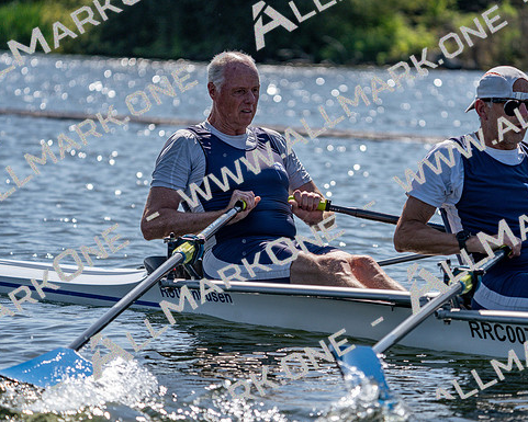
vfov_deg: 6.5
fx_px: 3736
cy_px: 211
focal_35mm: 239
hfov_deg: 8.1
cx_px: 313
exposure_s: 1/2000
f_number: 5.6
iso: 160
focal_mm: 211
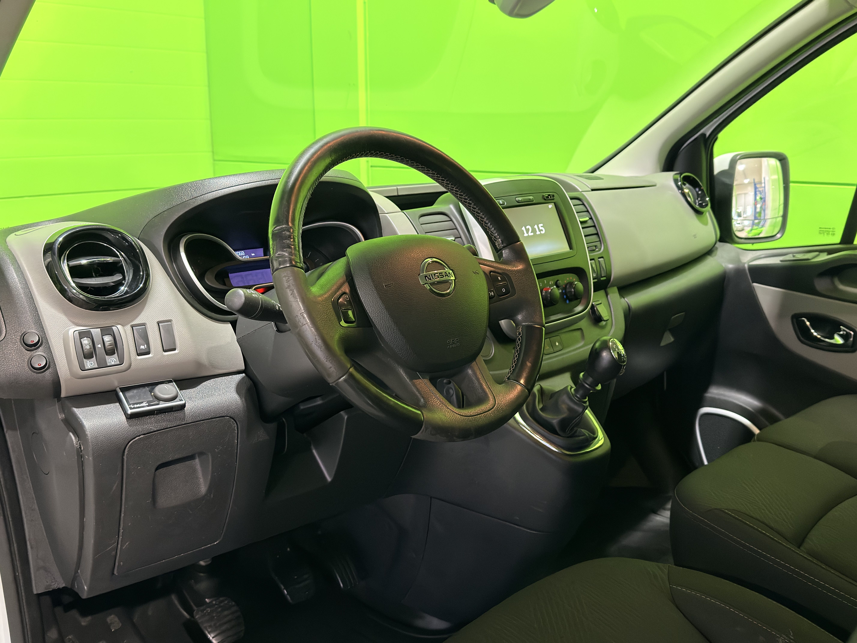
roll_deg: -0.2
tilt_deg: -12.6
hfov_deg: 52.6
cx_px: 428
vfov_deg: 40.7
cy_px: 322
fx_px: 867
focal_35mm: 35
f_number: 1.78
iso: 320
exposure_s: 1/33
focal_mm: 6.76
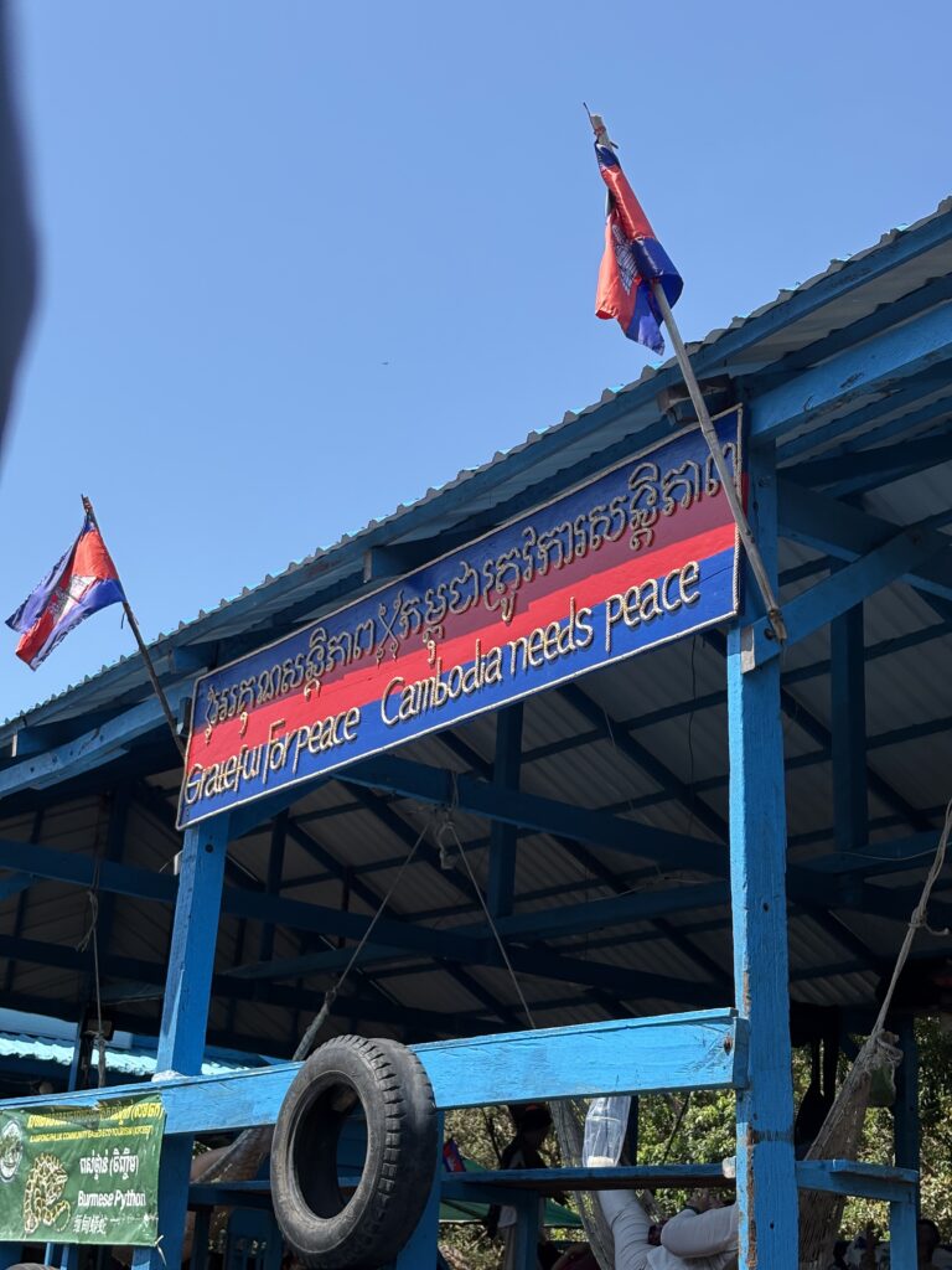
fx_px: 1907
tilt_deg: +21.6
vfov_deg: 36.8
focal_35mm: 52
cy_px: 635
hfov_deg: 28.0
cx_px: 476
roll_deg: -3.9
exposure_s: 1/1453
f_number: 1.6
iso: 32
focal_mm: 5.96
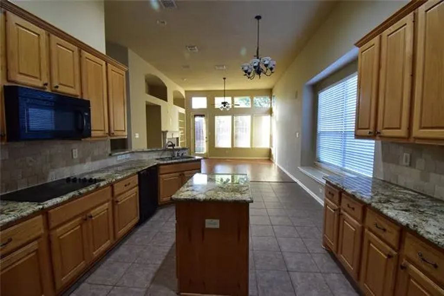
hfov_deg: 100.4
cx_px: 222
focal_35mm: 15
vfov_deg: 77.3
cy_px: 148
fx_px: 185
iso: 1000
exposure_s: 1/15
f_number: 7.1
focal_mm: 10
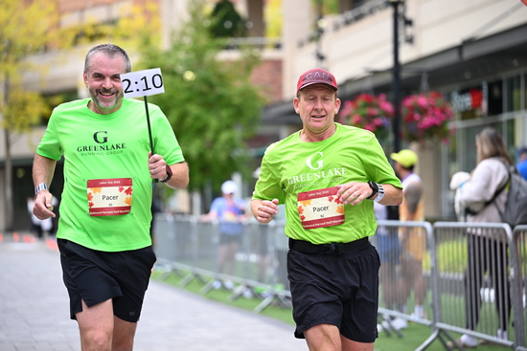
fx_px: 1684
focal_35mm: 115
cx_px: 264
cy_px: 176
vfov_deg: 11.9
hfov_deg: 17.8
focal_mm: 115
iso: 640
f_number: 2.8
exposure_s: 1/2000
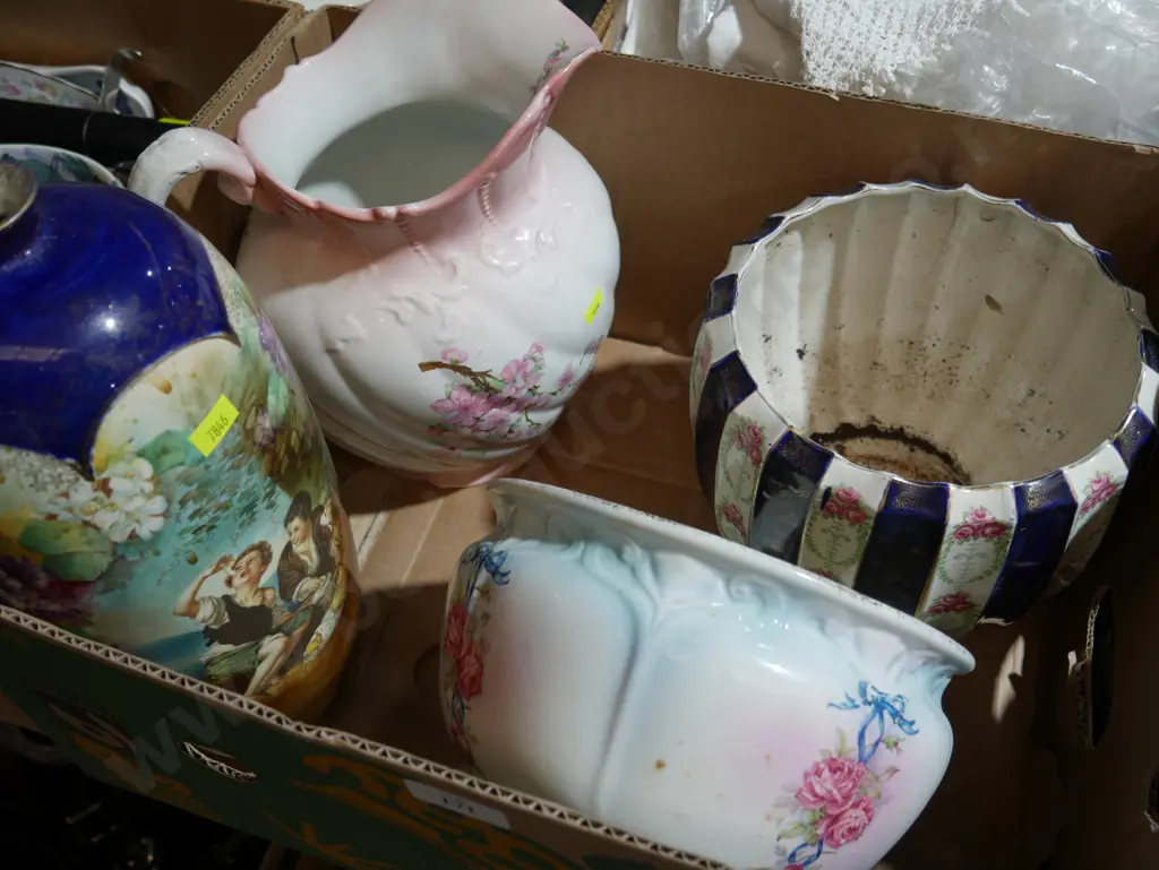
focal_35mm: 32
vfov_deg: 44.2
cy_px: 435
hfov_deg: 56.8
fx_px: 1072
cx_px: 580
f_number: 3.6
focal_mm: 16
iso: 250
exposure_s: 1/60
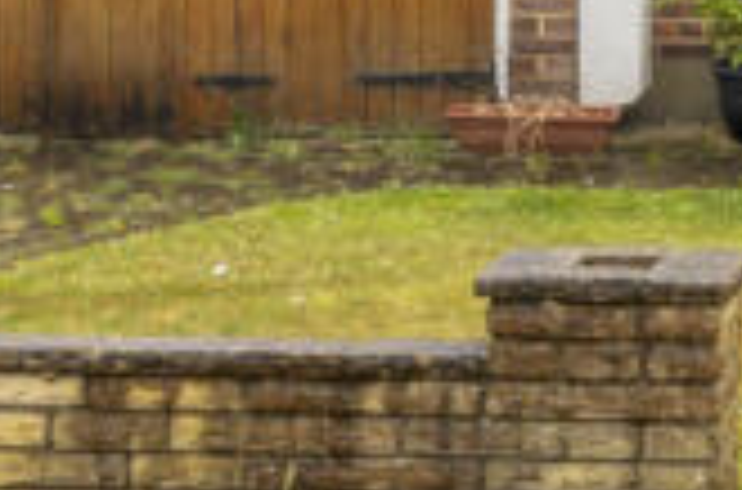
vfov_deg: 10.0
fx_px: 2366
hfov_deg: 17.0
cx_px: 917
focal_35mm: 115
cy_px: -762
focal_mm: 18.5
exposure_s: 1/100
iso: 200
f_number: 8
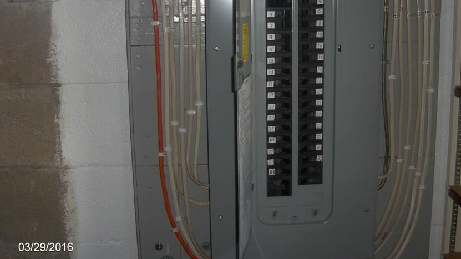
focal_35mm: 47
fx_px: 574
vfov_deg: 25.3
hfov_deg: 43.6
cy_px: 81
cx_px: 267
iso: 100
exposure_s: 1/60
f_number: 2.8
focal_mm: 7.5
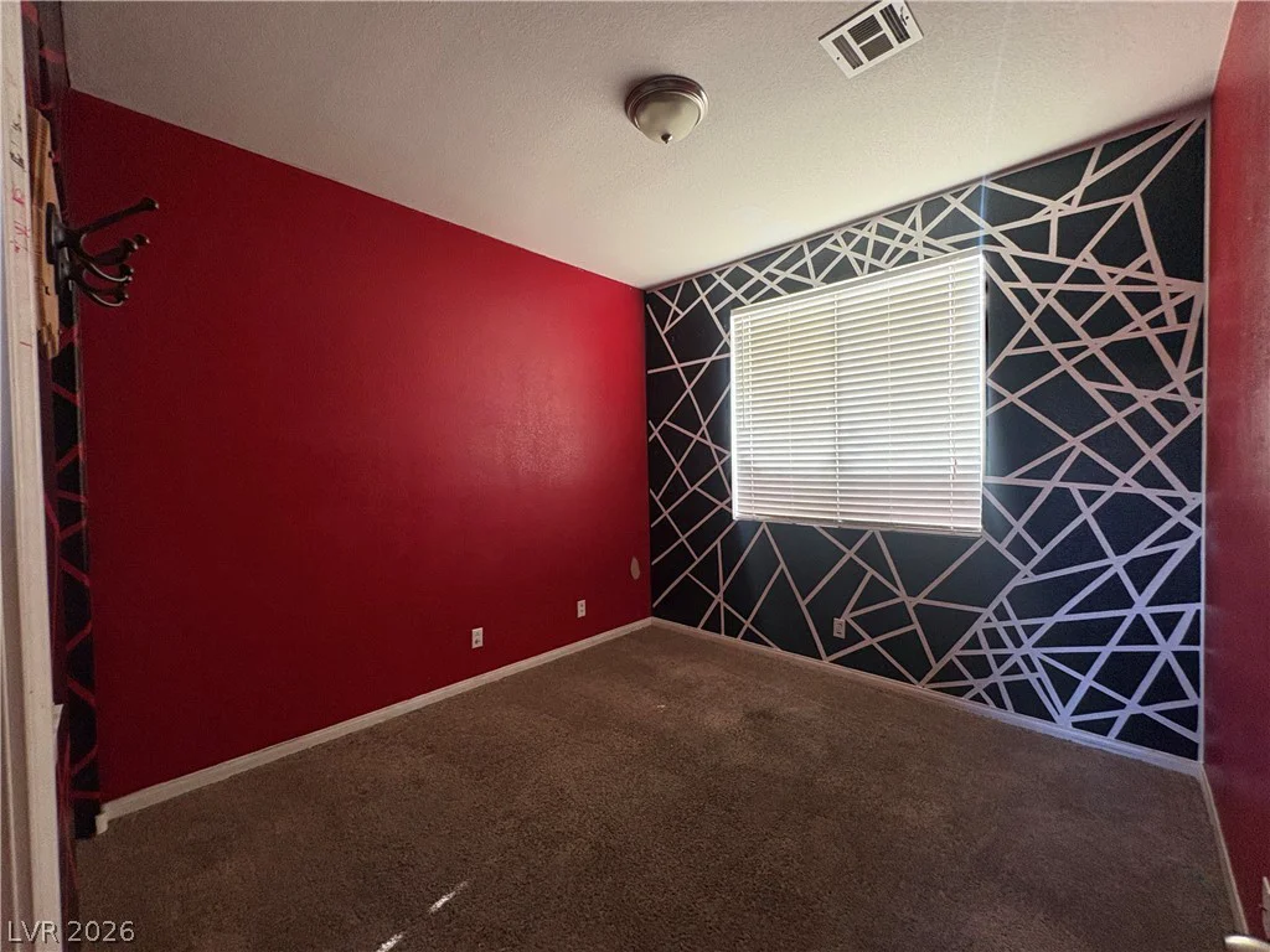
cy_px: 476
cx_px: 635
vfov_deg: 85.7
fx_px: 514
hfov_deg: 102.1
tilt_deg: -1.3
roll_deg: +1.3
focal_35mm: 14
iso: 250
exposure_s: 1/61
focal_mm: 2.22
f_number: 2.2
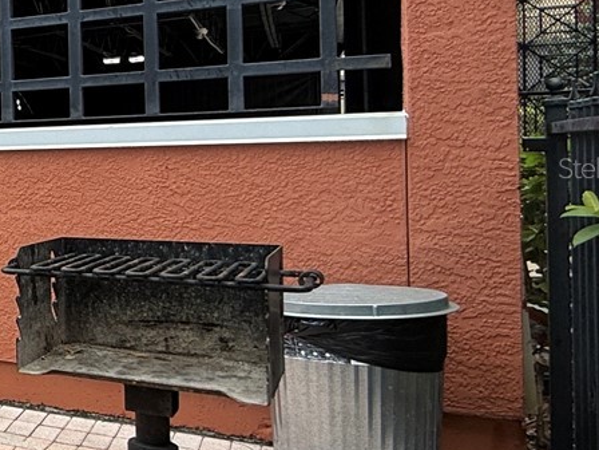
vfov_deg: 29.0
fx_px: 865
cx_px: -385
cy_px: 167
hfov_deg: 24.7
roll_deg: +1.4
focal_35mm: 50
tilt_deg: -1.5
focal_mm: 2.22
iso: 50
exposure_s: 1/154
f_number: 2.2
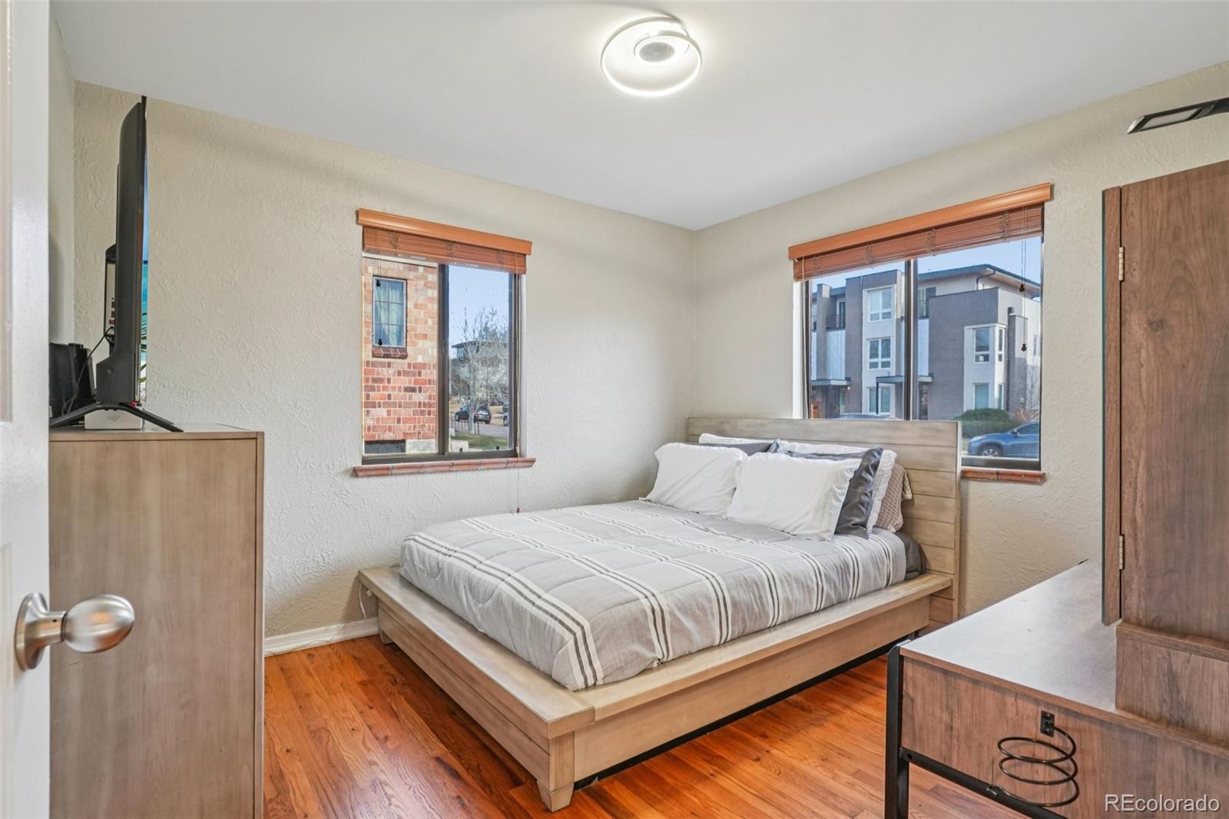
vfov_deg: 72.0
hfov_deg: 95.0
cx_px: 614
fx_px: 563
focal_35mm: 16
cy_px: 410
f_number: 8
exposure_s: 1/30
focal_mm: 11
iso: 640
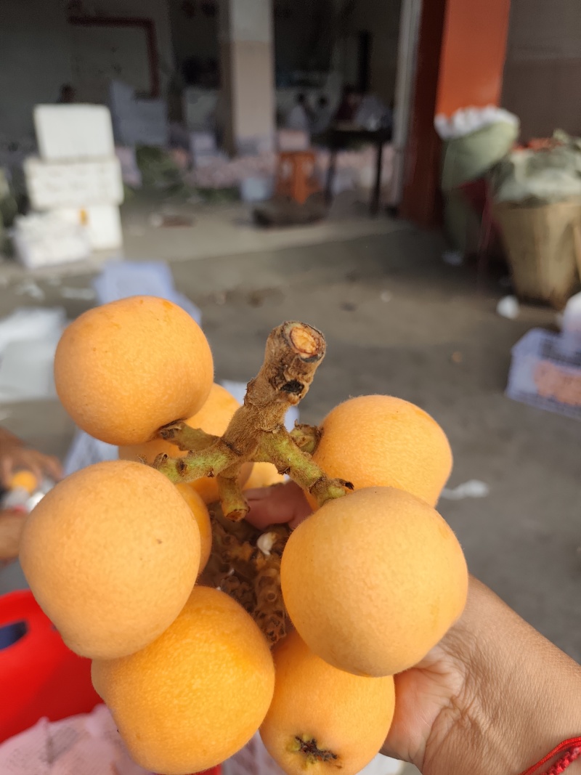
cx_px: 290
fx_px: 537
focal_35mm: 24
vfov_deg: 71.6
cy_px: 388
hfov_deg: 56.8
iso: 50
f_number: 1.6
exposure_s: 1/568
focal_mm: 5.84
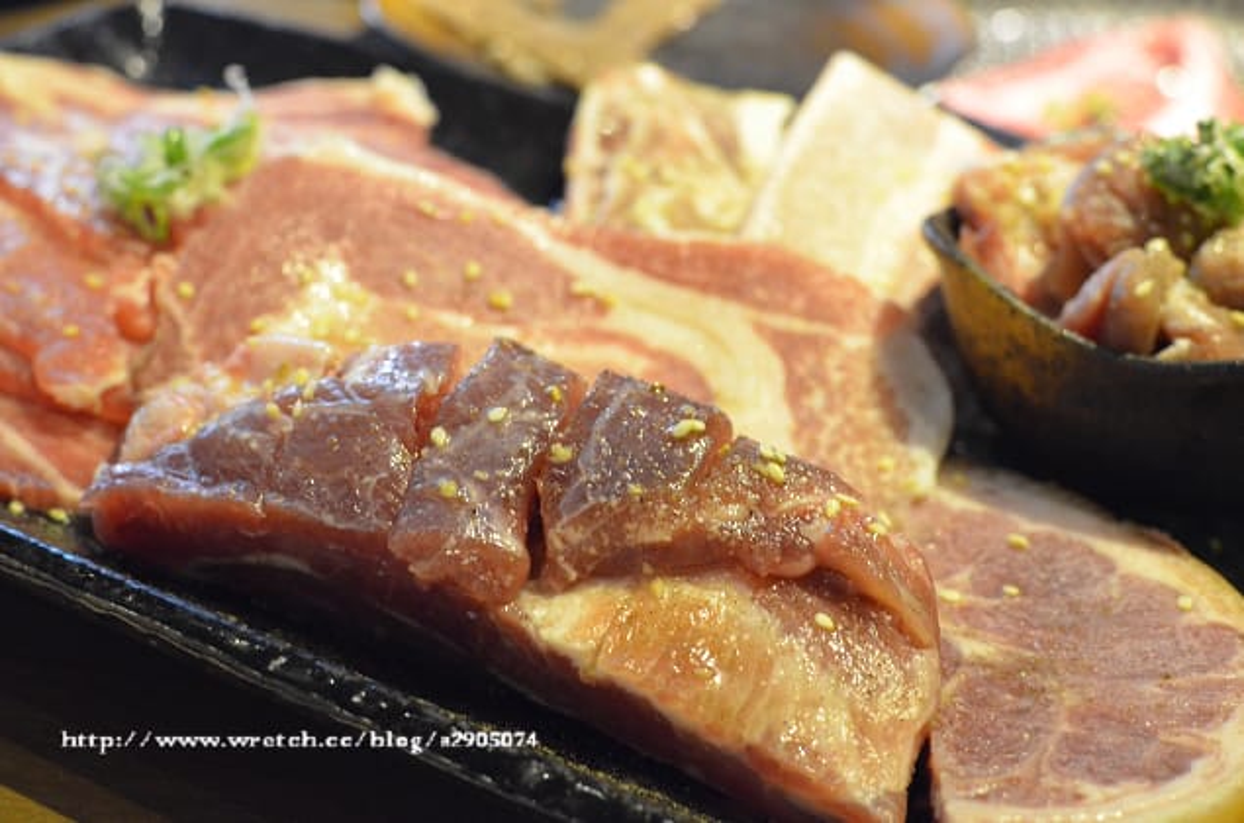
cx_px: 622
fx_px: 1810
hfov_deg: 37.9
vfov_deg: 25.6
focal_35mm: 52
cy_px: 412
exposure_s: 1/15
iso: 3200
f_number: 5
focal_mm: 35
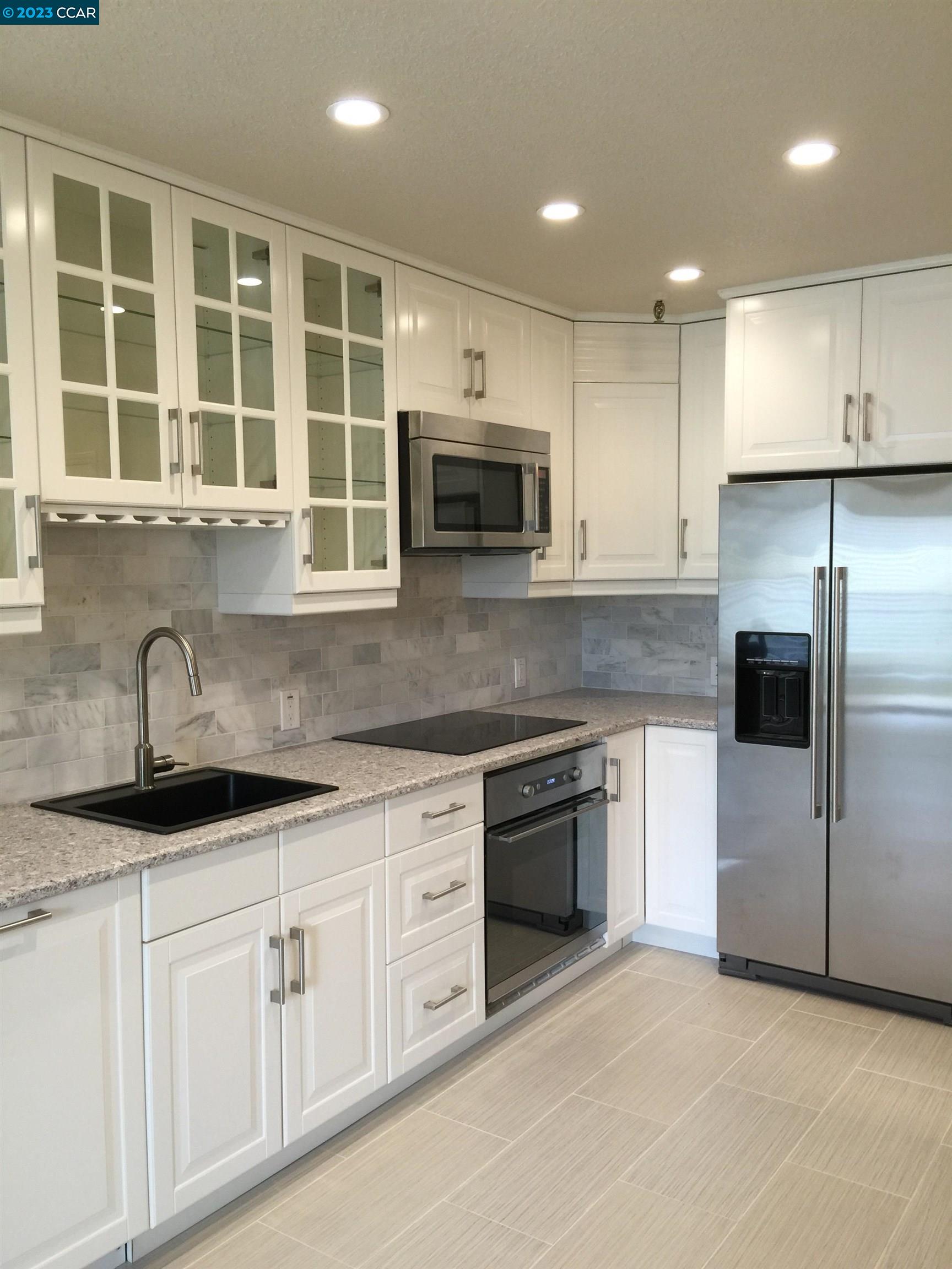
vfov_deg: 61.7
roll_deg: +0.6
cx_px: 476
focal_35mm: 29
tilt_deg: -2.9
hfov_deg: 48.2
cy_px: 634
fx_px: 1063
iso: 40
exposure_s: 1/30
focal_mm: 4.15
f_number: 2.2
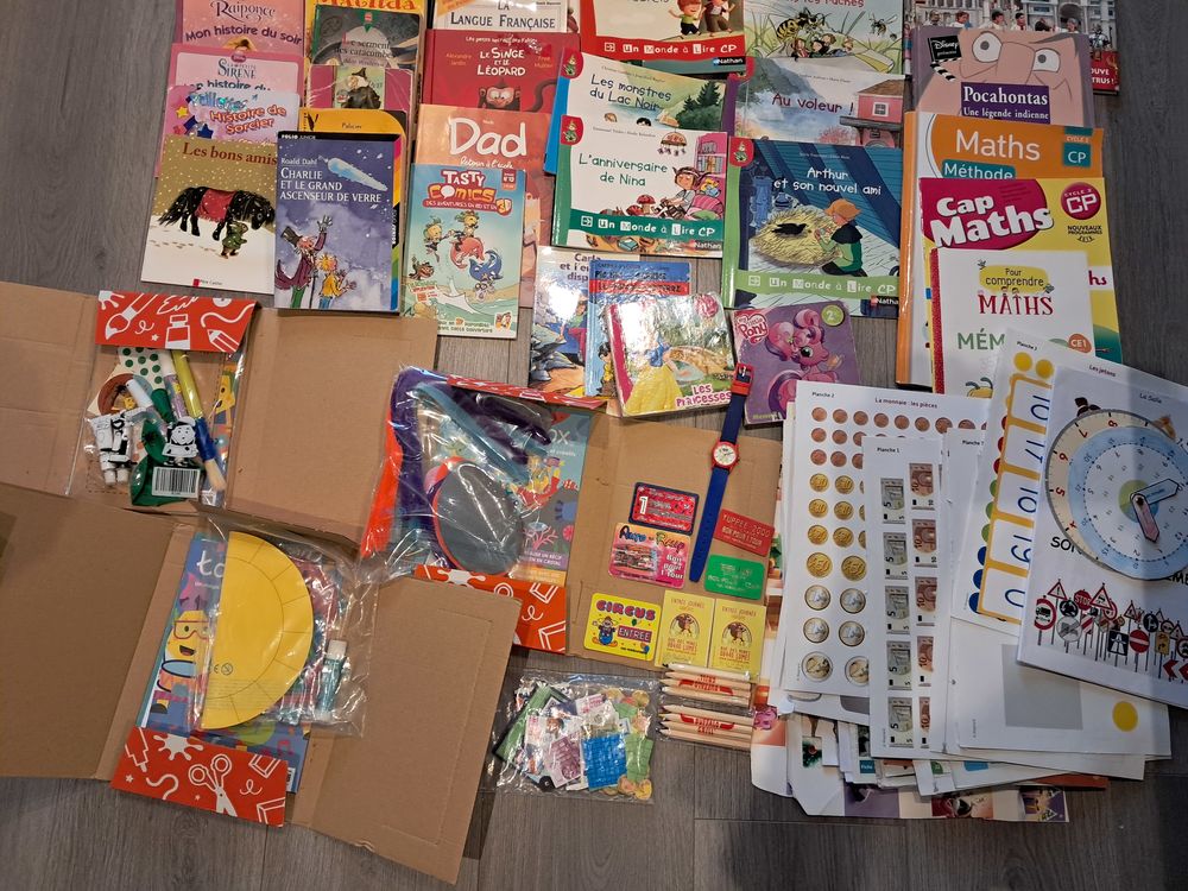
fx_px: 927
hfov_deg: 65.3
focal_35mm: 27
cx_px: 594
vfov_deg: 51.4
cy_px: 446
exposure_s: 1/50
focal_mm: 4
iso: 500
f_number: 1.8
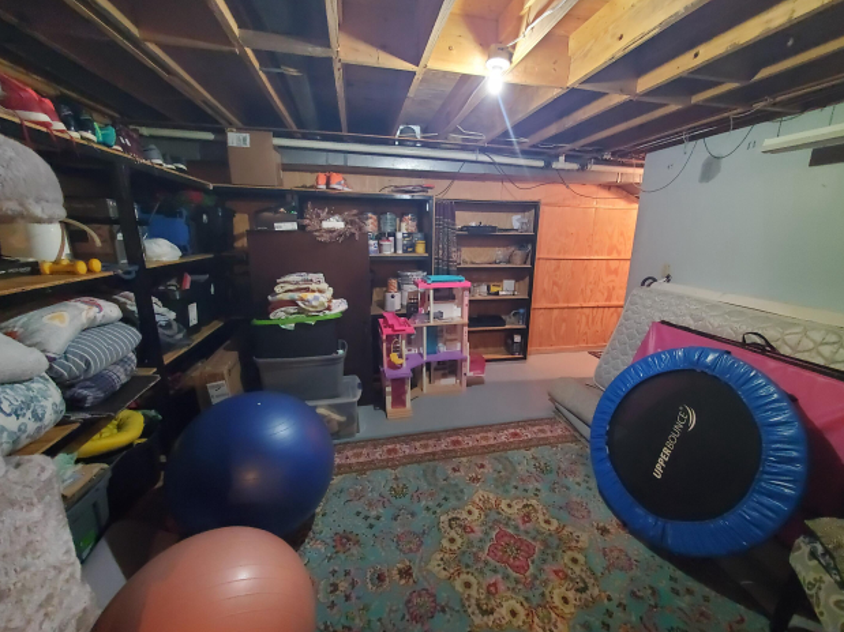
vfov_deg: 85.7
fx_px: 341
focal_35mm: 14
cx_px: 442
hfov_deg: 102.0
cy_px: 320
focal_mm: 1.8
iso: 800
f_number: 2.2
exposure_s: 1/20
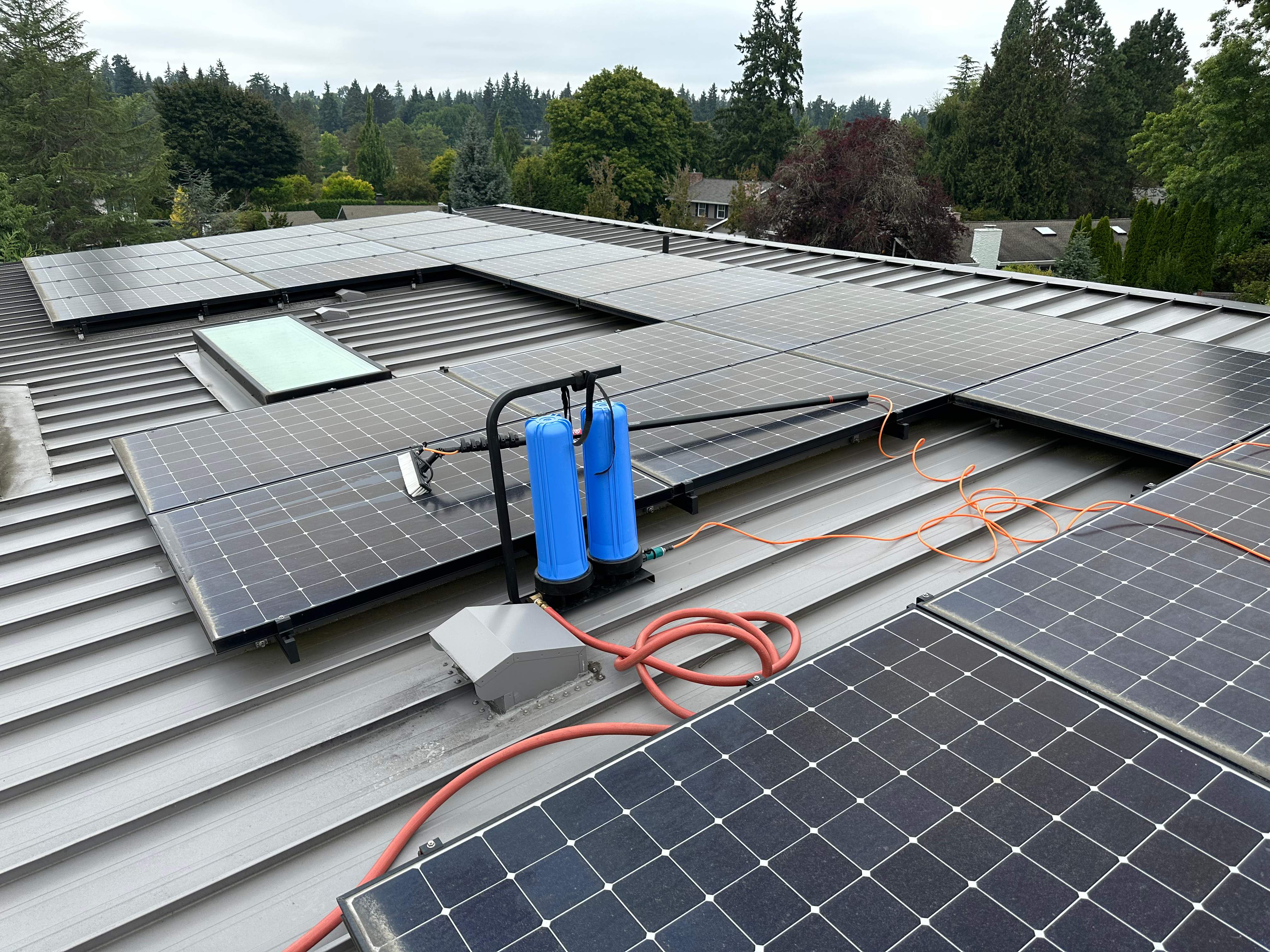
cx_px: 635
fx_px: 881
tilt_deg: -20.1
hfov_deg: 71.6
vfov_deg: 56.8
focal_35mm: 24
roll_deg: -1.8
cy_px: 476
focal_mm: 6.86
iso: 80
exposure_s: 1/989
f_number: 1.78
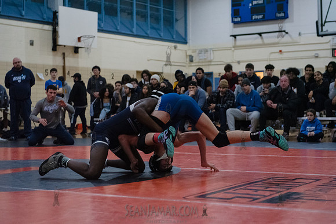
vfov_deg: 20.6
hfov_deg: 30.5
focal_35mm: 66
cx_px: 168
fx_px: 616
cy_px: 112
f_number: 3.2
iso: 8000
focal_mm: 66
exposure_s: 1/400
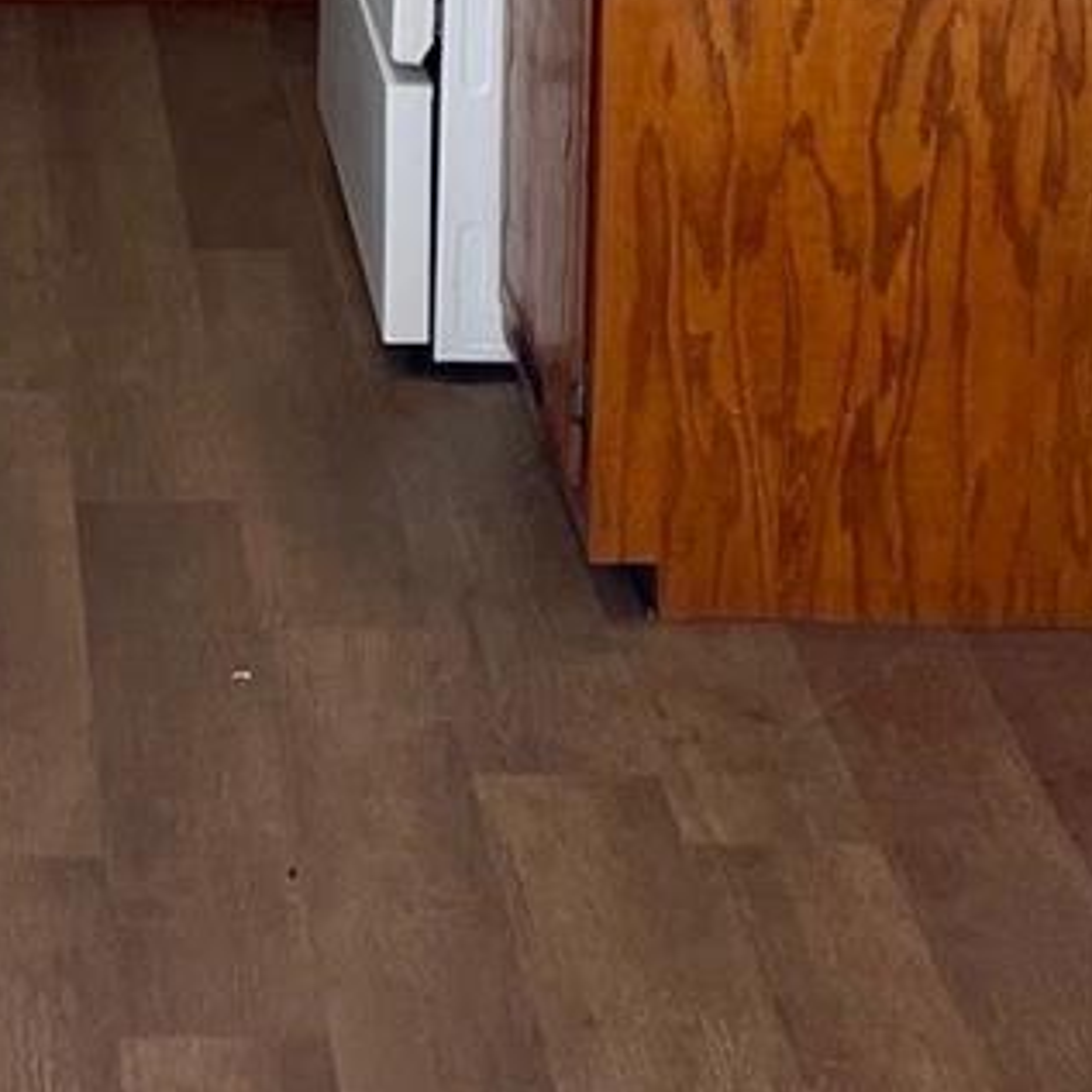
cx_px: -100
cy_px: -441
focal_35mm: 116
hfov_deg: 14.7
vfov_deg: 14.2
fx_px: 4140
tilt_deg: -10.2
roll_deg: +0.1
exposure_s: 1/60
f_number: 1.6
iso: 80
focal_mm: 4.2
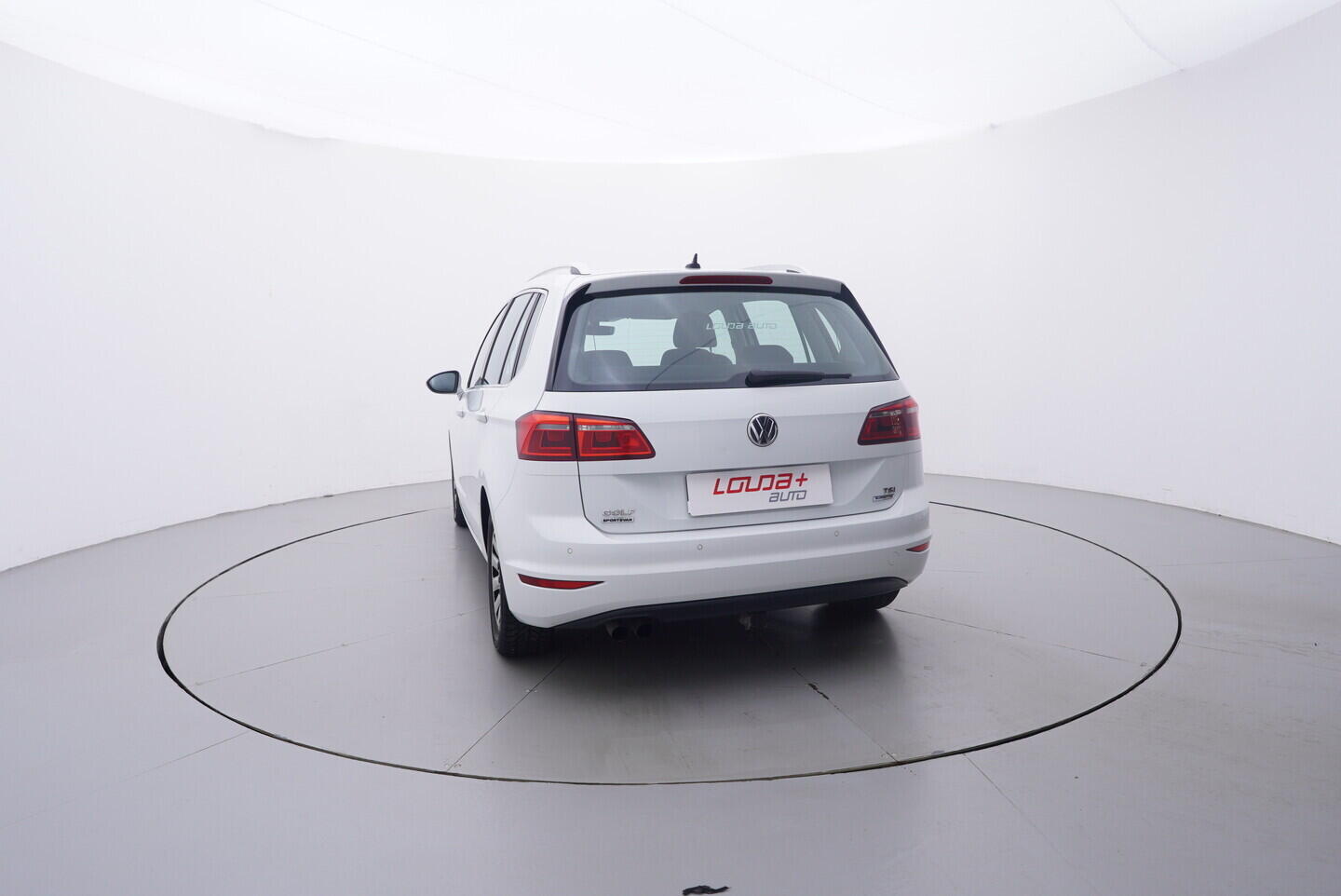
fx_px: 839
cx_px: 670
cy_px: 448
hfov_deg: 77.3
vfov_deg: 56.2
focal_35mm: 22
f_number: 5
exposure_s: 1/80
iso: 200
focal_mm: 15
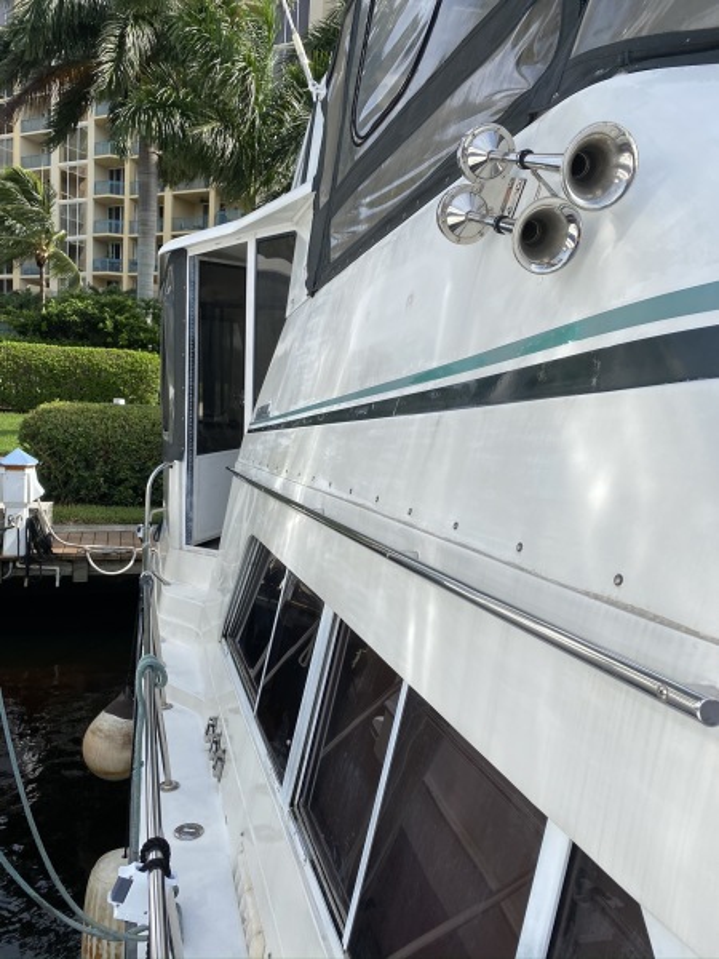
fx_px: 720
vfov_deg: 67.3
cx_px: 360
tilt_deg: -6.2
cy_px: 480
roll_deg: -3.9
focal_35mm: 26
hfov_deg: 53.1
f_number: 1.8
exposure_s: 1/2268
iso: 32
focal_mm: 4.25
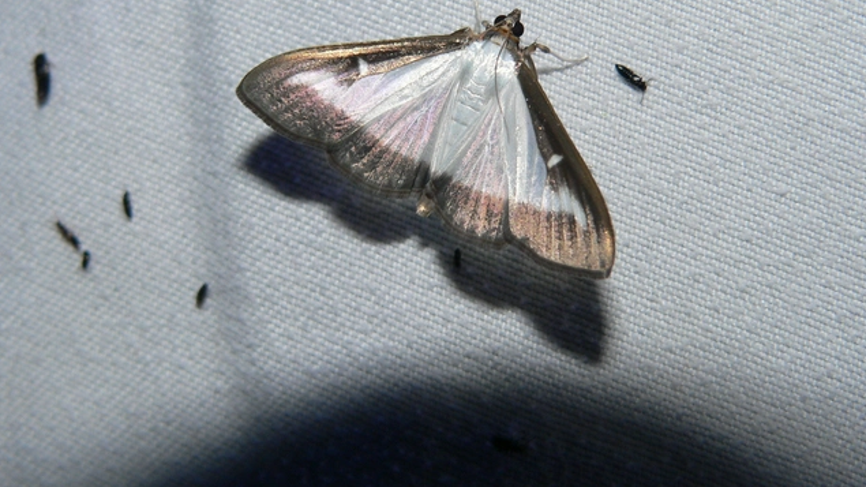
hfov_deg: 26.9
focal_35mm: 79
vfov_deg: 15.3
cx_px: 432
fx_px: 1814
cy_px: 179
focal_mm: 12
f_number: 4
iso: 100
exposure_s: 1/60
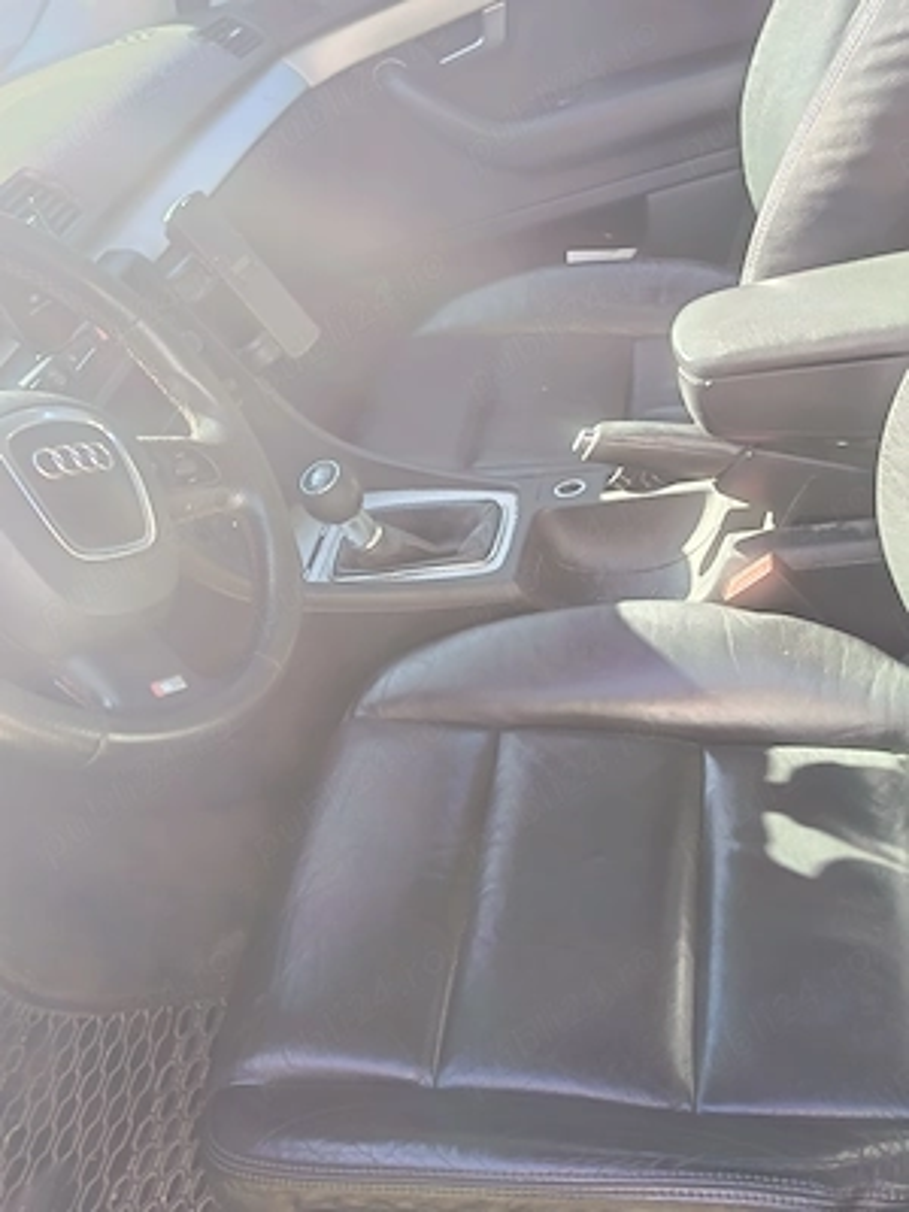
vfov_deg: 47.9
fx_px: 1365
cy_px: 606
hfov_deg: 36.8
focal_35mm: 39
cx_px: 454
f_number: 1.75
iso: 525
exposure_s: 1/120
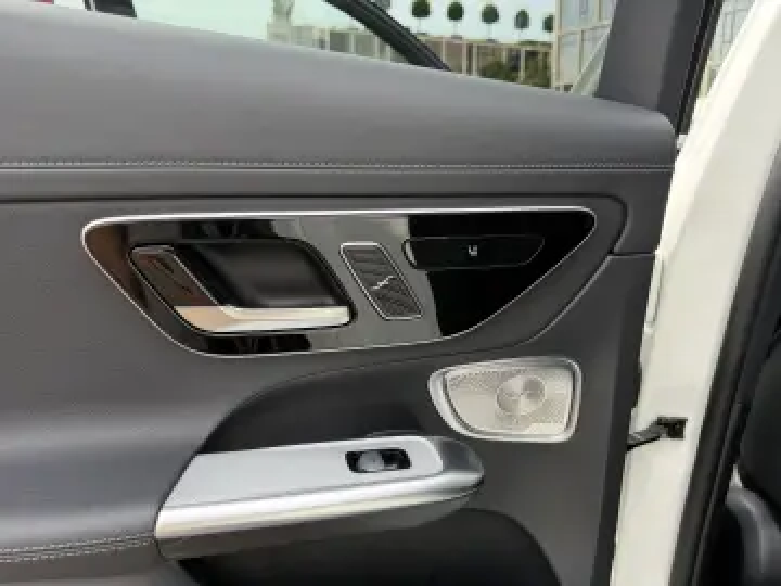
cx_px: 390
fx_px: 541
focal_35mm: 24
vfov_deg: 56.8
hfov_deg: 71.6
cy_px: 293
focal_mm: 6.76
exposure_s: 1/665
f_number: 1.78
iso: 100
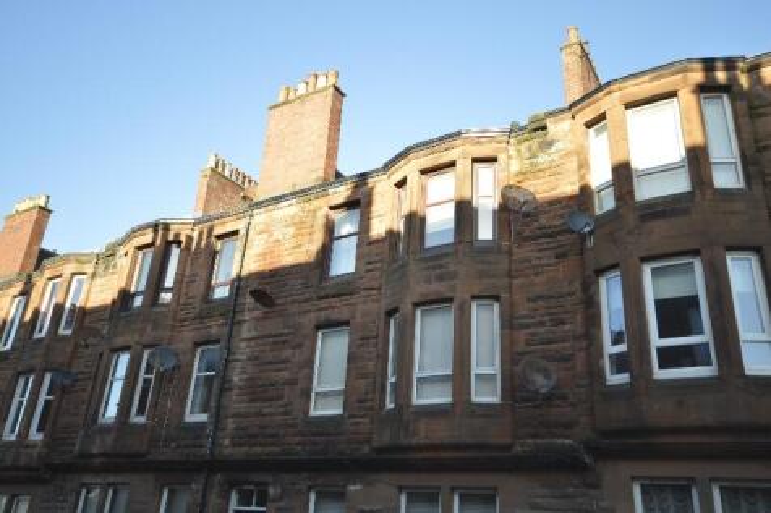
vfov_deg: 43.6
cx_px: 386
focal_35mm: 30
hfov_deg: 61.9
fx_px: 642
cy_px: 256
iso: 100
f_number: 5.6
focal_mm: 20
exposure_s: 1/80
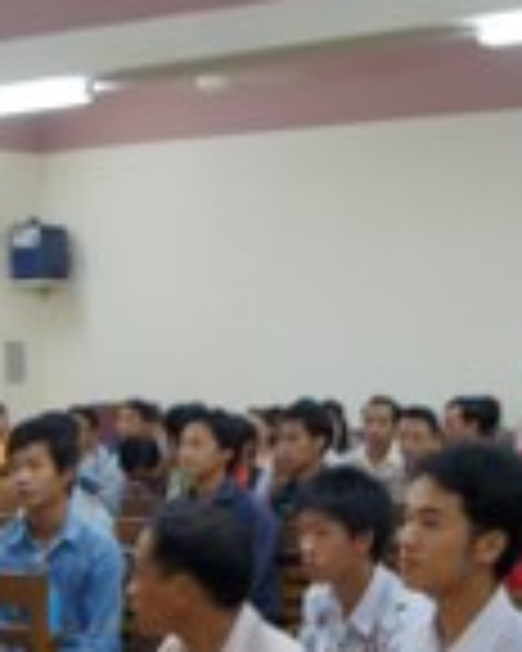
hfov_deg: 19.7
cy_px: 418
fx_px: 1506
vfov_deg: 24.4
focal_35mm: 78
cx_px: 284
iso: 200
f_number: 3.5
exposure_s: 1/25
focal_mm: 18
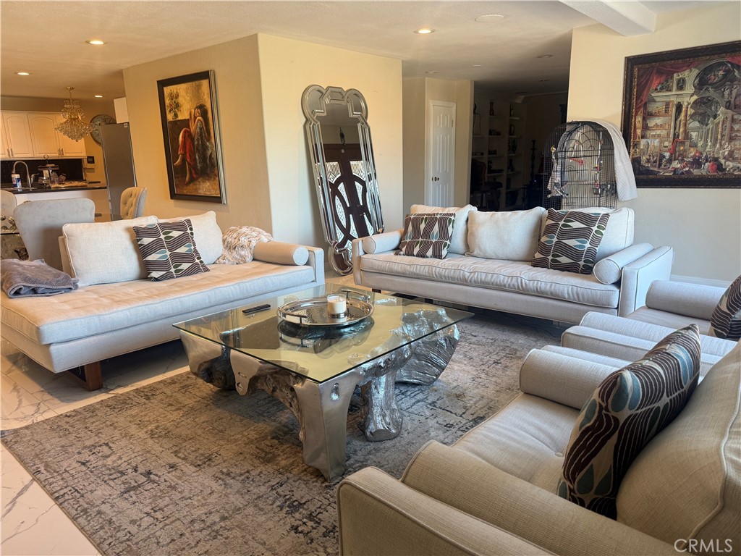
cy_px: 278
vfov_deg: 56.8
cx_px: 370
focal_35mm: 24
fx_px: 514
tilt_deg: -13.0
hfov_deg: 71.6
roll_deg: +0.4
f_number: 1.78
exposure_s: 1/120
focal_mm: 6.76
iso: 160
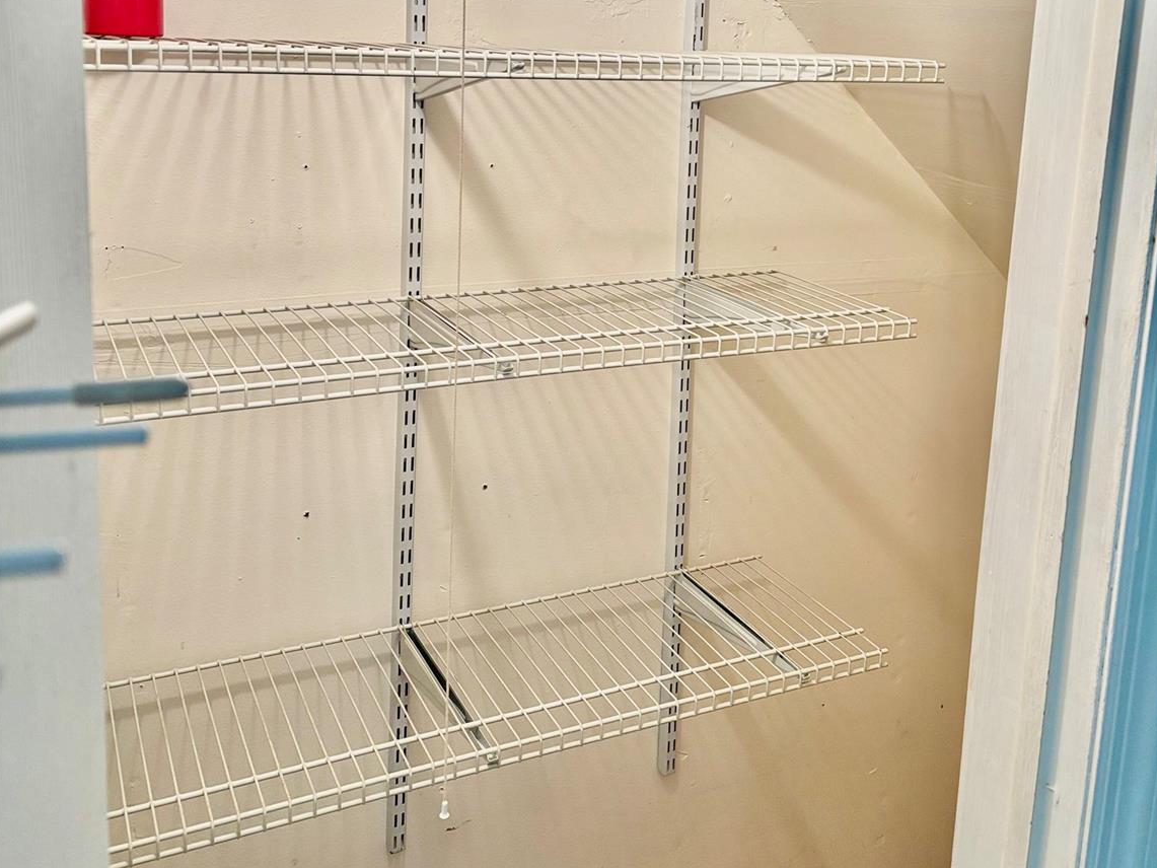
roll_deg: -2.8
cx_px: 578
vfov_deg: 39.5
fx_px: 1170
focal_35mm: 35
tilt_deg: -11.3
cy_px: 204
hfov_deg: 52.6
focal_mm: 5.96
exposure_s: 1/120
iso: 64
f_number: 1.6
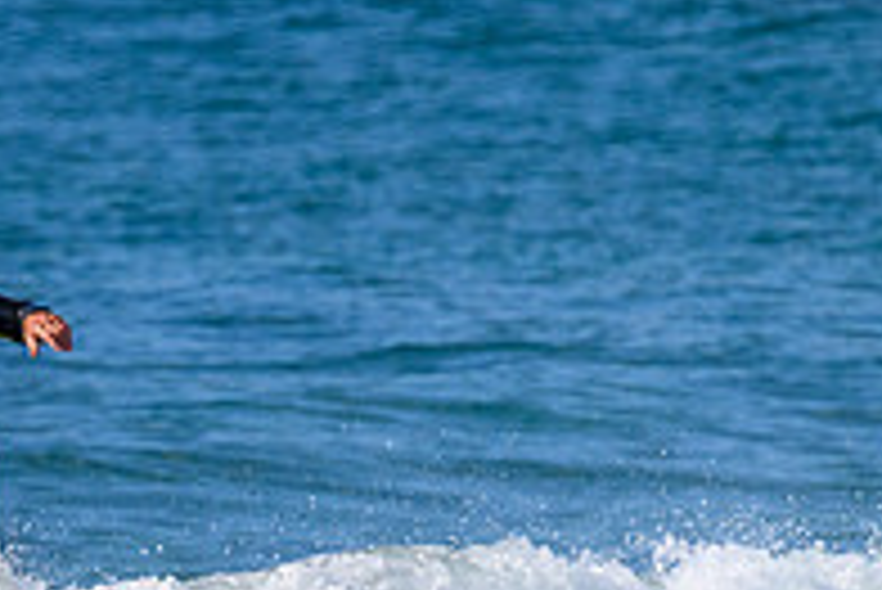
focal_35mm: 1834
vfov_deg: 0.8
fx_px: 44965
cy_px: 682
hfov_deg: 1.1
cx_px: 63
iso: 1400
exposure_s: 1/2000
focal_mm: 620
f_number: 11
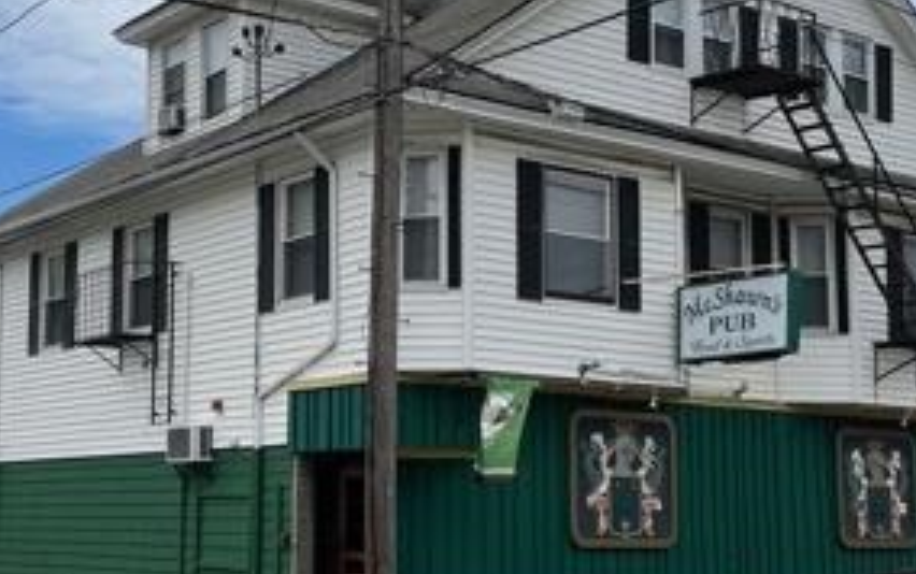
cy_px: 342
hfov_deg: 32.8
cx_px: 358
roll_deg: -1.0
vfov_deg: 21.0
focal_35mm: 62
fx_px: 1549
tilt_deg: +8.3
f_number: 1.6
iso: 32
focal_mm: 4.2
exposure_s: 1/6897
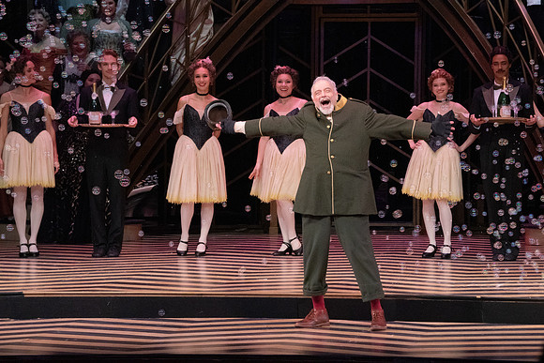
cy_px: 182
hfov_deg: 10.3
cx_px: 272
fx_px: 3023
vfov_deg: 6.9
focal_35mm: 200
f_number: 16
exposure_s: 1/400
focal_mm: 200
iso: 12800
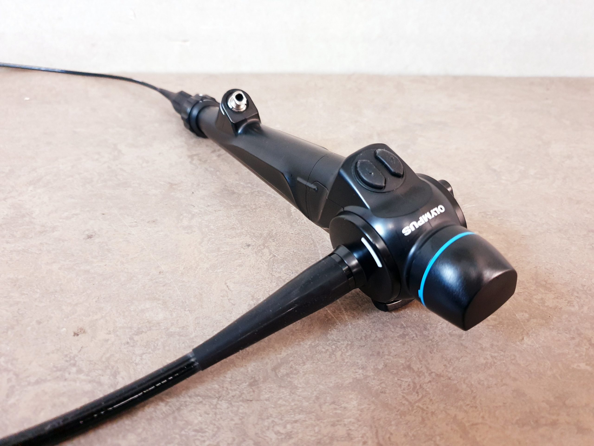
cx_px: 297
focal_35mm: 26
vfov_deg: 53.1
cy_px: 223
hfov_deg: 67.3
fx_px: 446
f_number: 1.5
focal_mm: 4.3
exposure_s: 1/50
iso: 320
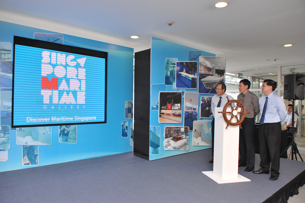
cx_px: 152
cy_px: 102
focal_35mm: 26
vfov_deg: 49.5
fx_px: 220
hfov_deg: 69.4
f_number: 5.6
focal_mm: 26
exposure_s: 1/200
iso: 1250
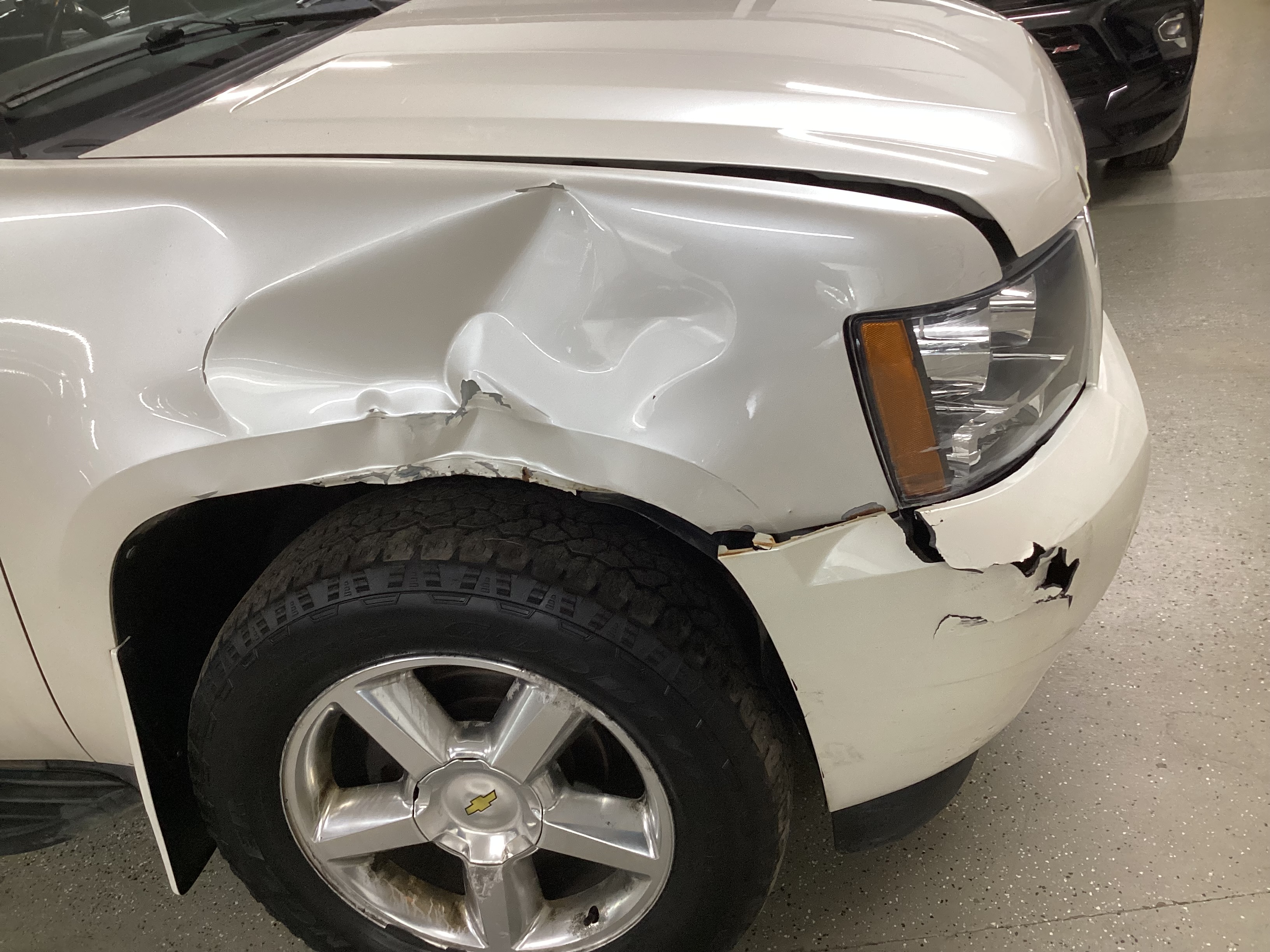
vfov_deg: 45.4
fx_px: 1137
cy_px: 476
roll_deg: +7.9
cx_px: 635
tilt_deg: -29.6
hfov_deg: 58.4
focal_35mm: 31
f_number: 2.4
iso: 160
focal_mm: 3.3
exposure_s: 1/50
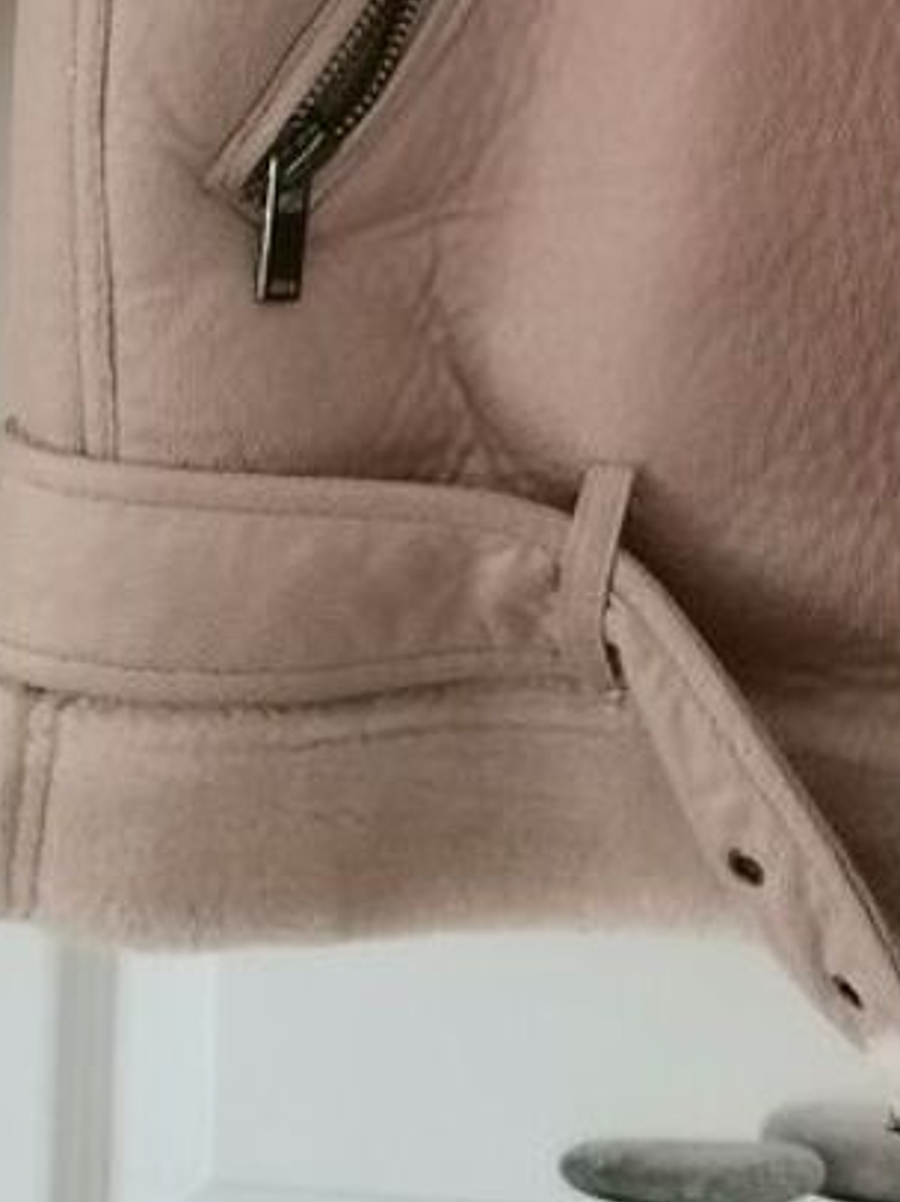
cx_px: 1131
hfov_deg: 15.4
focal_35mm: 92
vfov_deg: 18.9
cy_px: -561
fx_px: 3193
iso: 400
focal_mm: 4.75
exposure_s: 1/33.3
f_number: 1.8
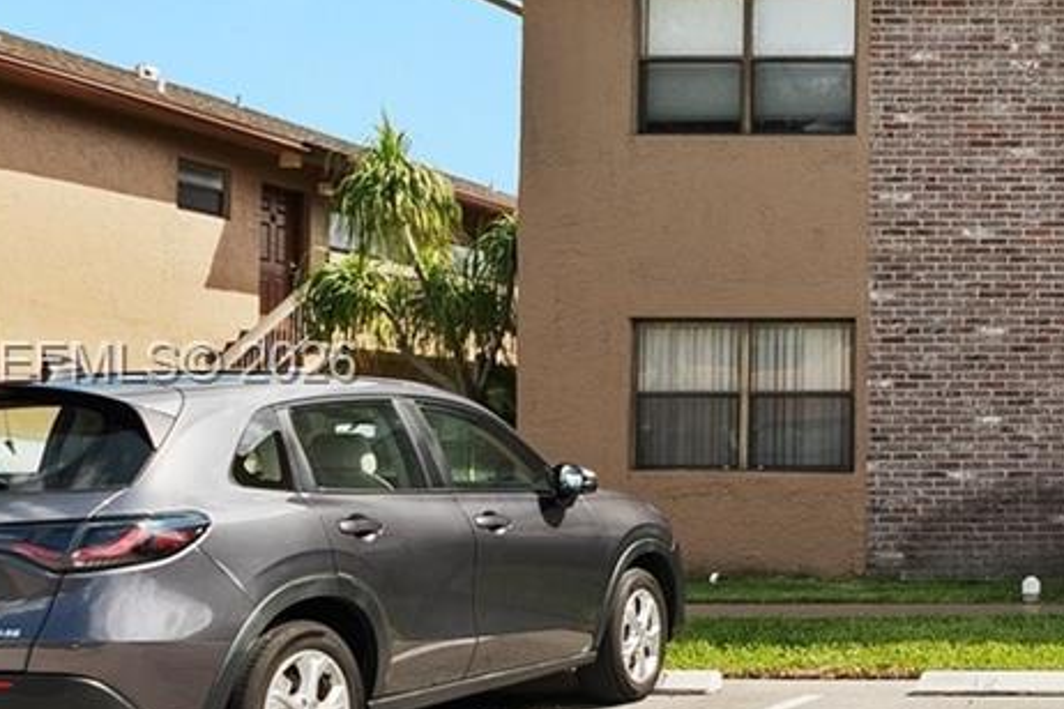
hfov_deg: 28.7
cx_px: 1483
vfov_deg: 26.0
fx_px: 1537
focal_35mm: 52
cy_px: 366
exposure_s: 1/250
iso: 200
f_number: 8
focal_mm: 10
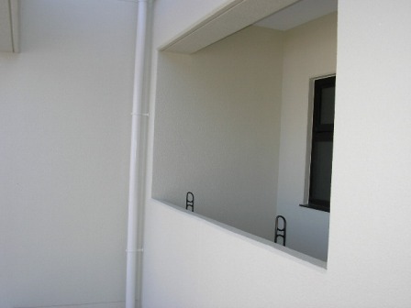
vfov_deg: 37.7
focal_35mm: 38
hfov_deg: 49.0
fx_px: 451
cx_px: 206
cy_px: 154
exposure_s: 1/142
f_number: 4.1
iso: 50
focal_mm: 5.8
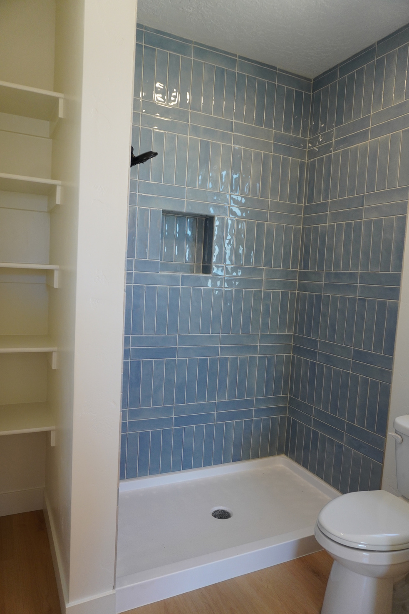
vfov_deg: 71.5
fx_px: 426
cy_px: 316
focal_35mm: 25
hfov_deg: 51.3
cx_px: 205
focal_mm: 16
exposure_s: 1/160
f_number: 4
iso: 640
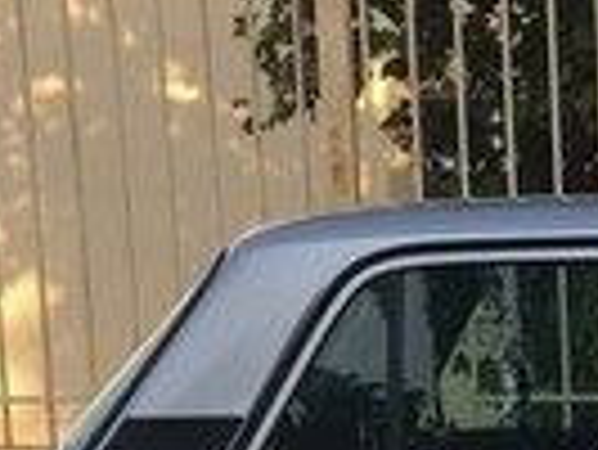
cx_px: 850
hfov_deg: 13.1
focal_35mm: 144
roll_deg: -0.2
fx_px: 2490
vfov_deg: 9.9
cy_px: 713
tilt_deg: -11.7
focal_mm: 4.15
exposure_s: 1/481
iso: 25
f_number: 2.2
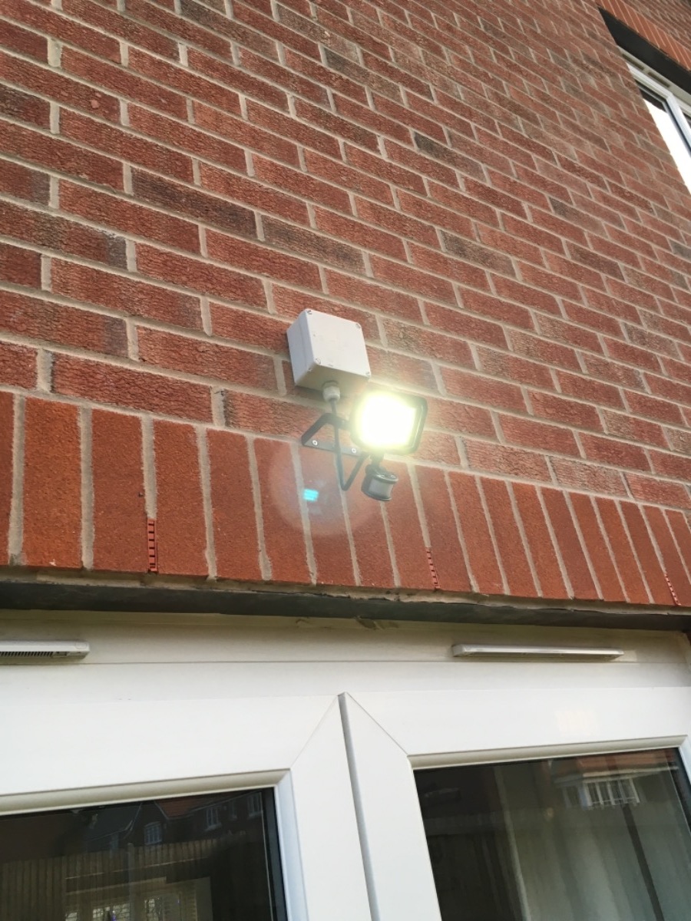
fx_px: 772
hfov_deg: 48.2
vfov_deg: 61.7
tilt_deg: +27.2
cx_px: 346
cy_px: 460
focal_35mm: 29
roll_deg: +11.0
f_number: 2.2
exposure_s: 1/33
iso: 32
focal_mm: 4.15
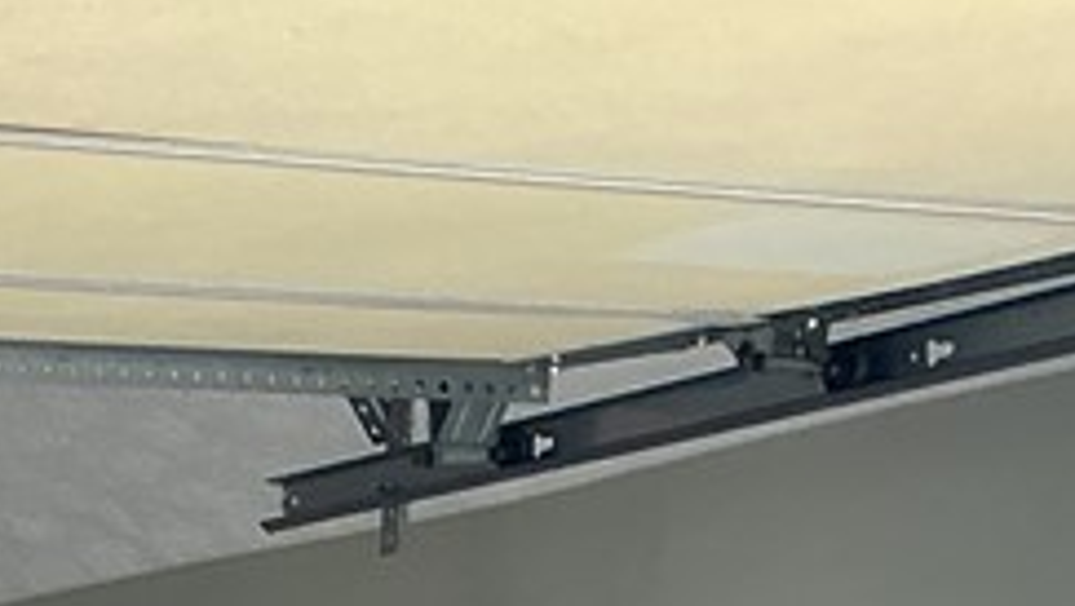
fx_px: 3793
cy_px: 1539
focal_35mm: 133
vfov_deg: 8.3
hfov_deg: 13.7
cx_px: -1097
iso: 50
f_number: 1.8
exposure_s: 1/120
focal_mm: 3
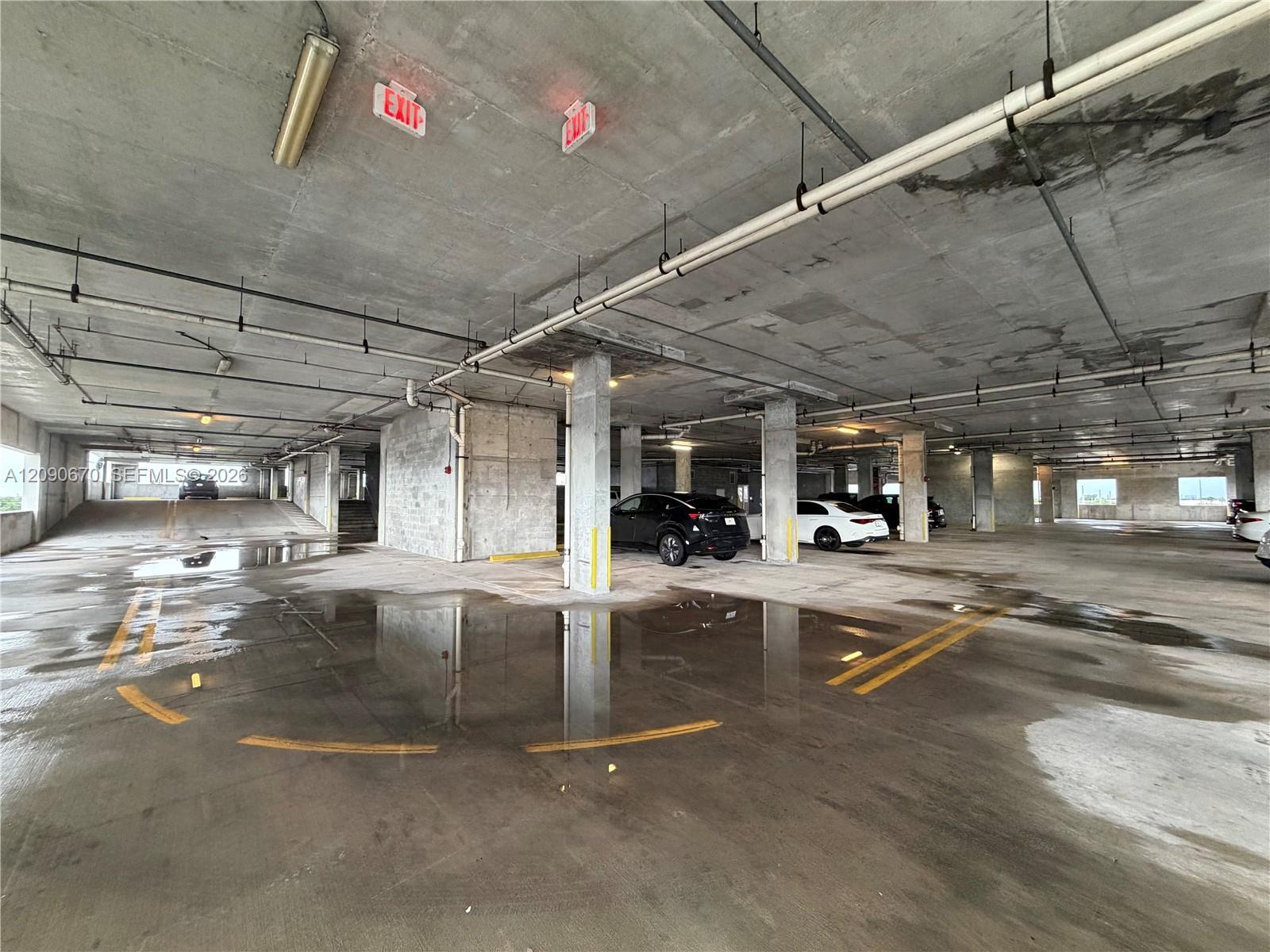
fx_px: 514
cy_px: 476
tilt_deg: +1.8
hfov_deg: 102.1
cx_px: 635
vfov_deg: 85.7
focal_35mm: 14
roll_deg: +0.4
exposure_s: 1/60
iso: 320
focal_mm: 2.22
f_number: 2.2
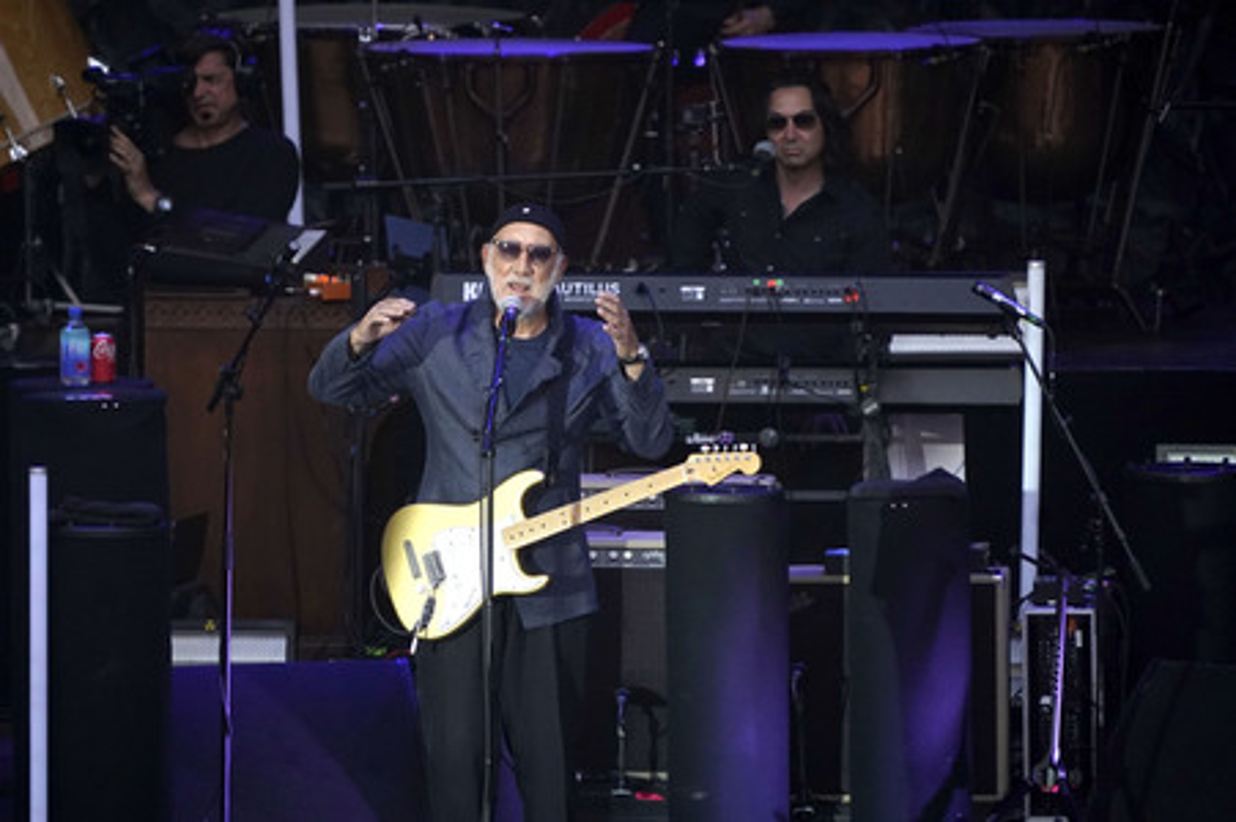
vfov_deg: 2.3
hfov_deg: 3.4
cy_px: 411
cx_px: 618
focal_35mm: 600
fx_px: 20584
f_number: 6.3
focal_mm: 600
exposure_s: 1/1600
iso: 3200
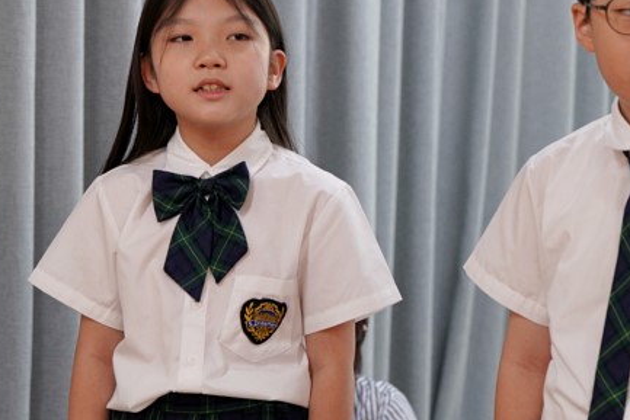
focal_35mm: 162
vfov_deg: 8.5
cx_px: 447
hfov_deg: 12.7
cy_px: 80
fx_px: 2836
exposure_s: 1/160
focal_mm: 78
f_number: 4
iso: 1250
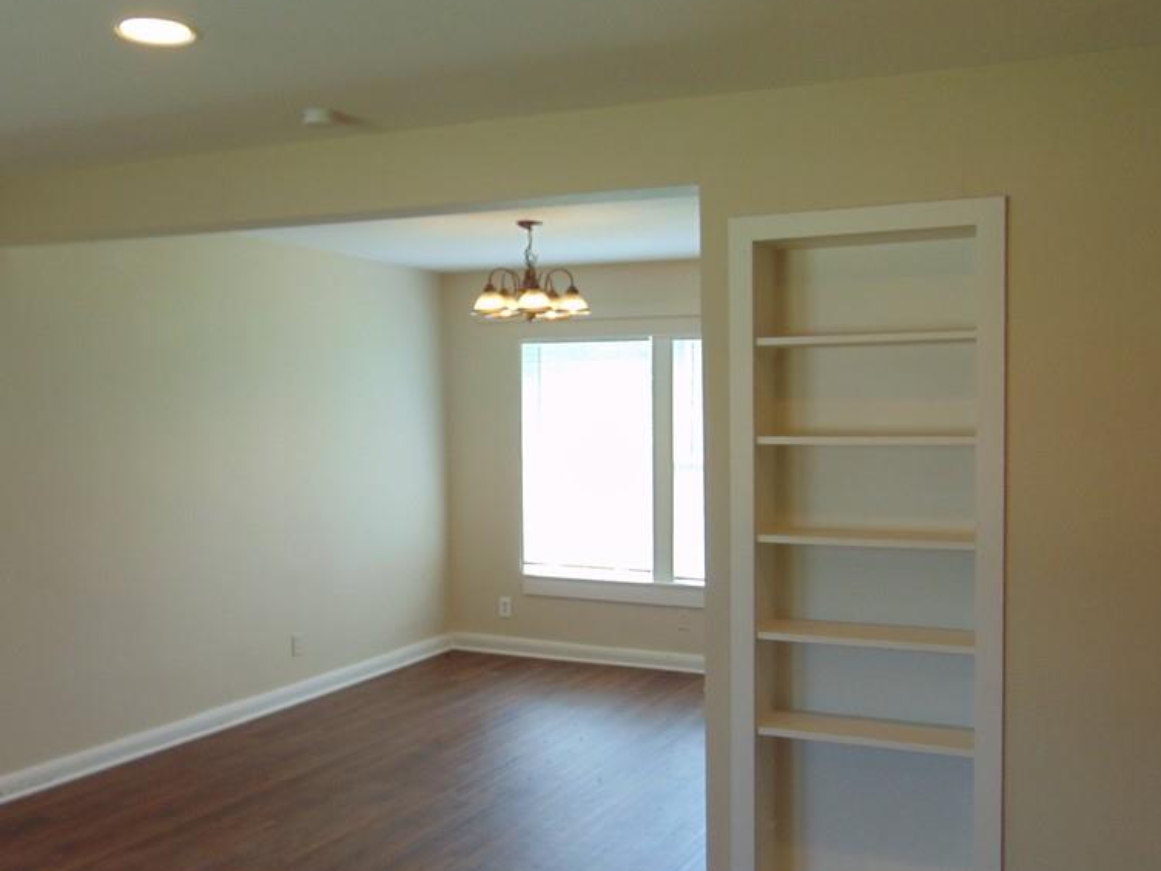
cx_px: 567
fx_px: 1141
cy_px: 472
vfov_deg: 41.8
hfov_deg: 53.9
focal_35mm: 34
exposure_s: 1/40
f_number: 3
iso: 80
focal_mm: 4.5
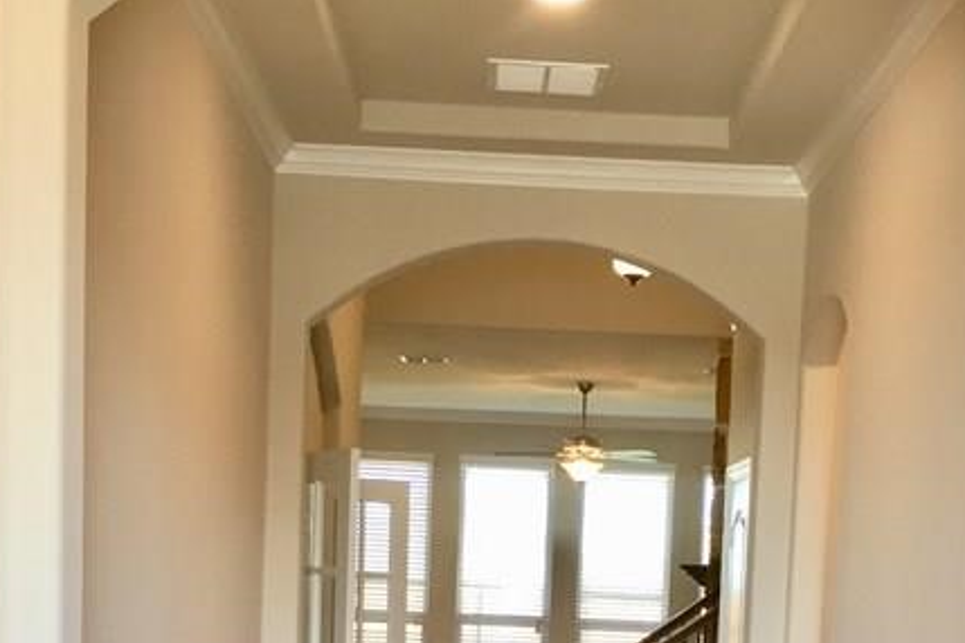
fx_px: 1930
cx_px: 549
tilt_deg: -5.9
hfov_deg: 28.0
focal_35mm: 72
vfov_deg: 17.9
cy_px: 787
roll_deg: -3.1
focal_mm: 4.15
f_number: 2.2
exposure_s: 1/30
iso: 32
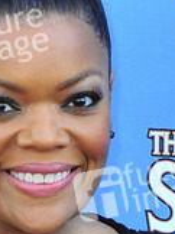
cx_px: 17
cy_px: 116
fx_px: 899
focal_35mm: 133
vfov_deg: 14.9
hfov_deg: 11.1
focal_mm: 56
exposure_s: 1/400
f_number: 4
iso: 800
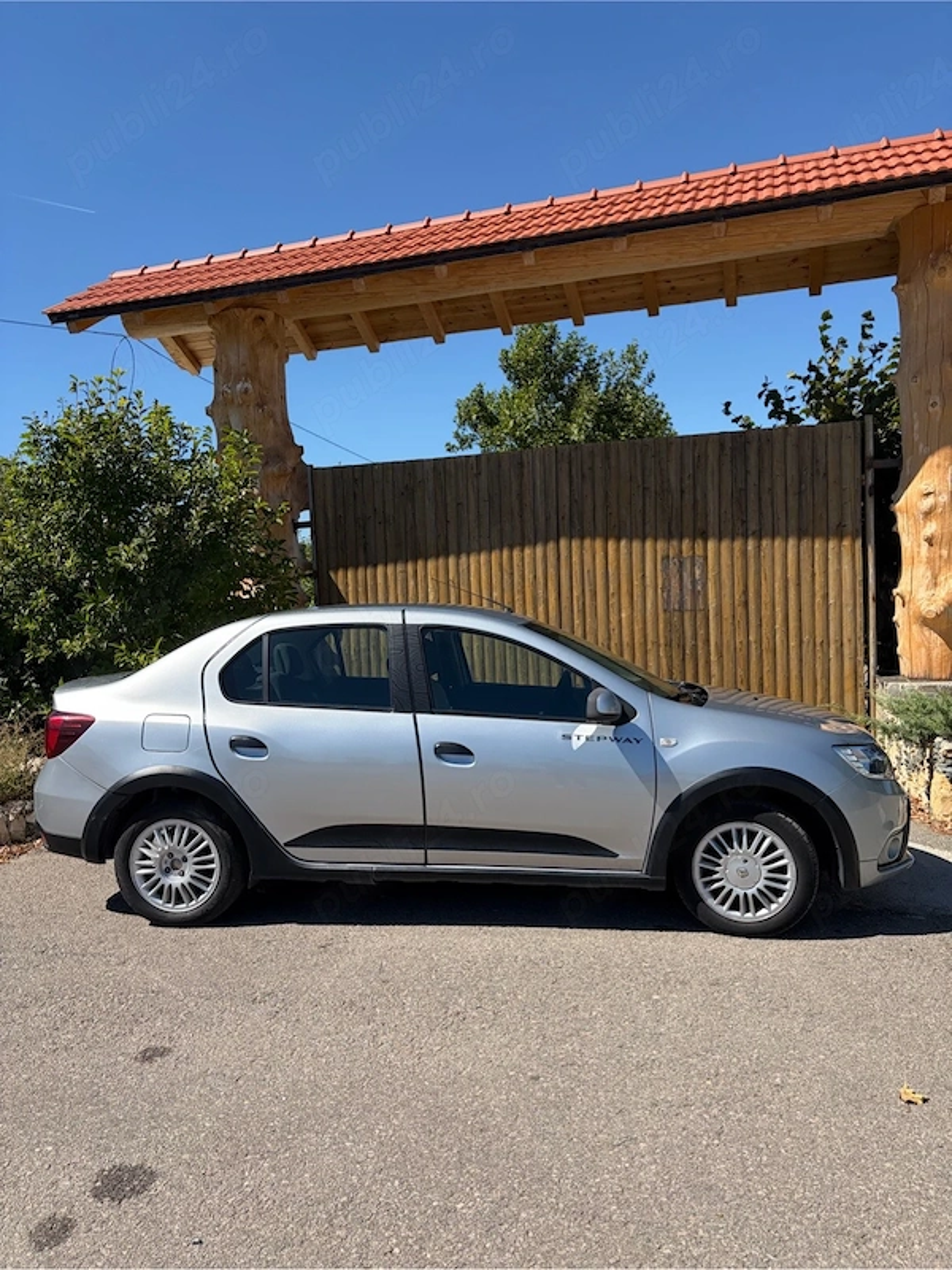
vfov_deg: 67.3
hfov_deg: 53.1
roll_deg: +2.5
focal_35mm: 26
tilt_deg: -2.0
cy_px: 635
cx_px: 476
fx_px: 953
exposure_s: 1/4065
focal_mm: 5.96
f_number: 1.6
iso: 64
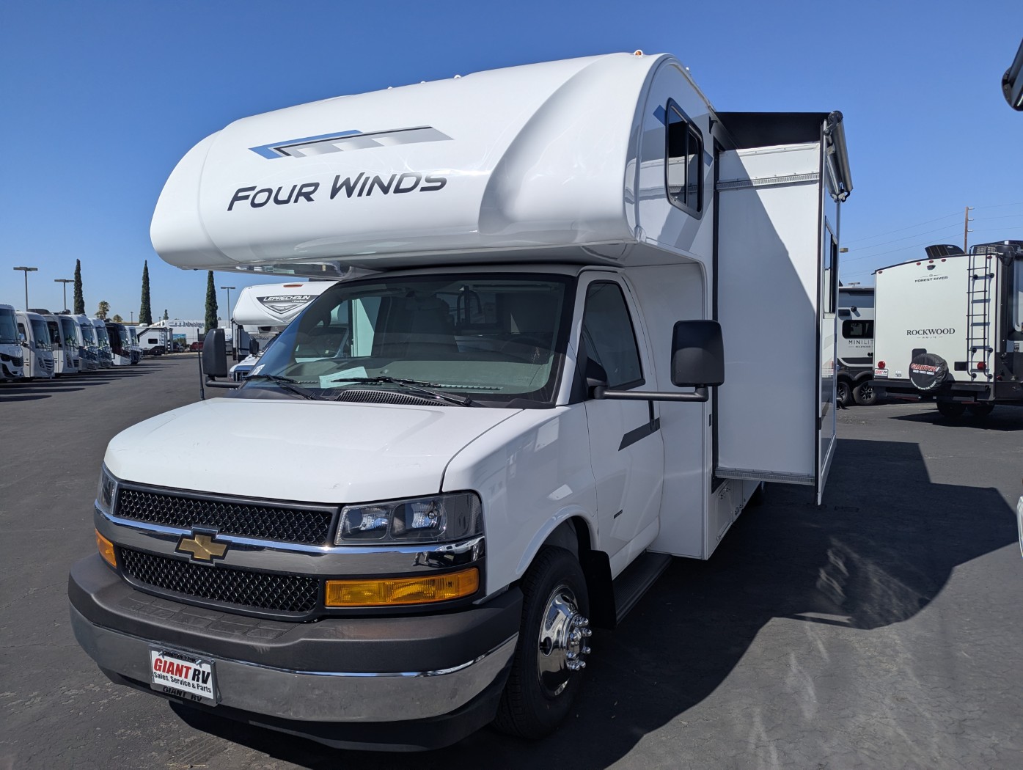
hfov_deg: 71.5
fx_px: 710
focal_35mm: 24
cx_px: 512
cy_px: 385
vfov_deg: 56.9
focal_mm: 6.81
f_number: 1.85
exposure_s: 1/4525
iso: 49
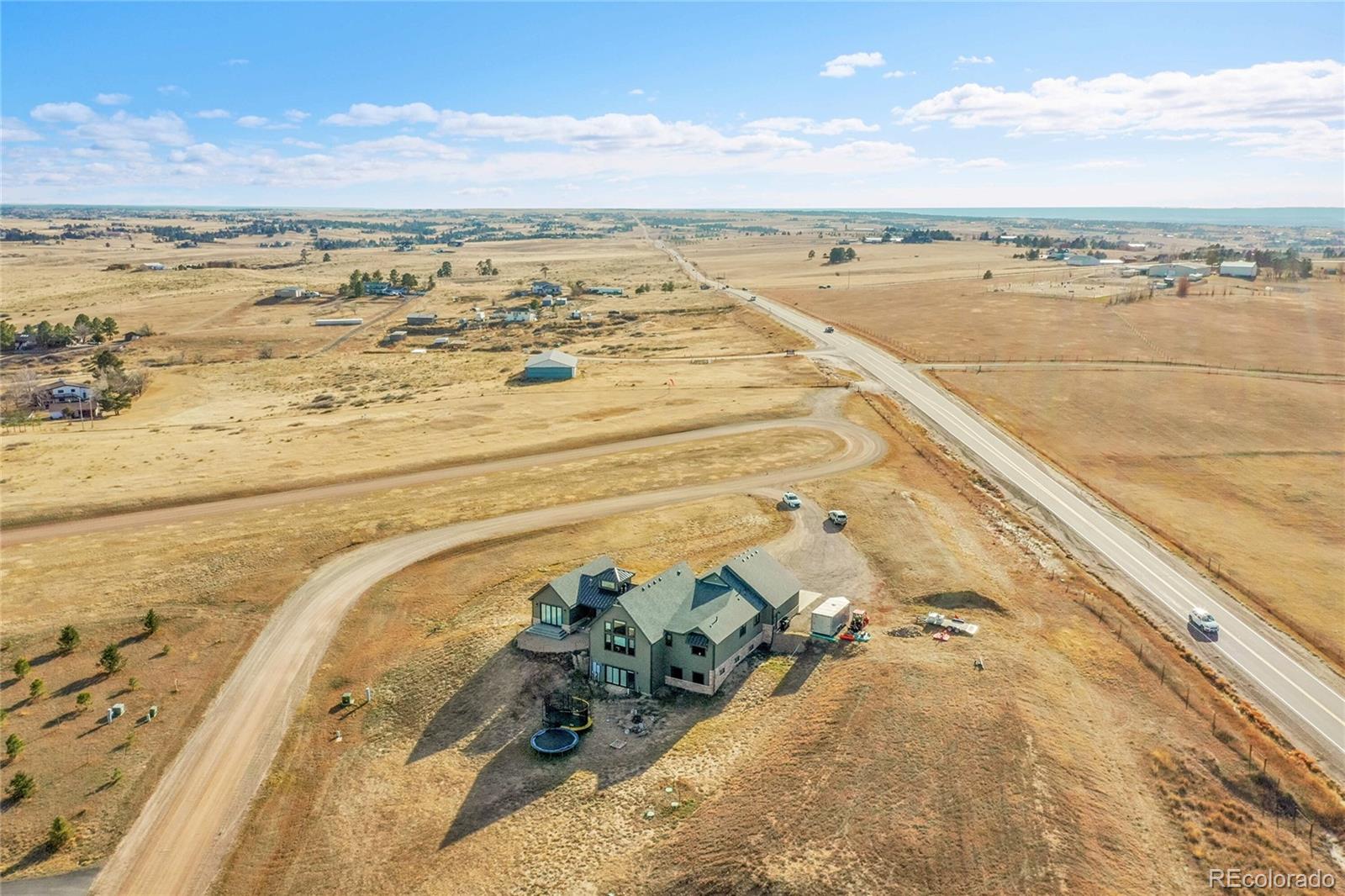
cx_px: 672
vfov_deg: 46.4
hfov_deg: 65.5
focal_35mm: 28
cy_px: 448
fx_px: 1046
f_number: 8
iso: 800
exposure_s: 1/1250
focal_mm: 10.26
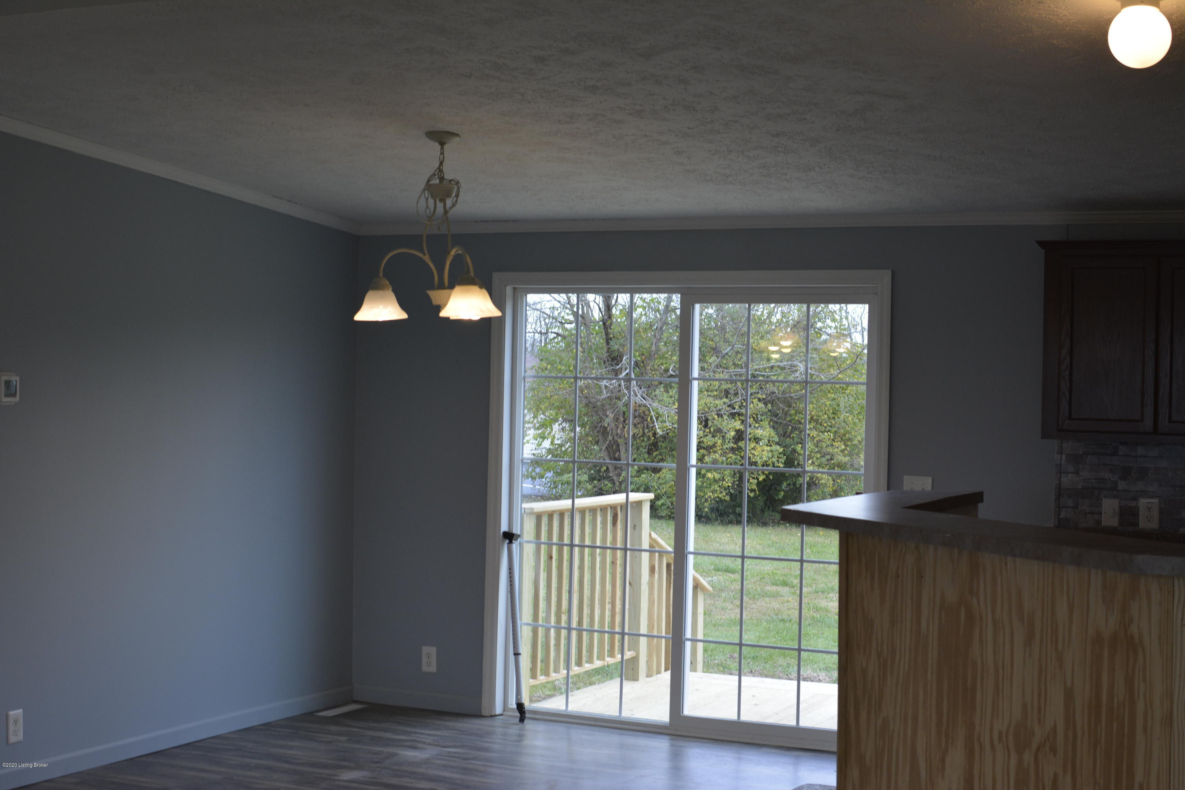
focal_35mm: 52
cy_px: 395
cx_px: 592
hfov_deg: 37.9
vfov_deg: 25.8
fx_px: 1728
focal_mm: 35
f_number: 5.6
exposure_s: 1/125
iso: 400
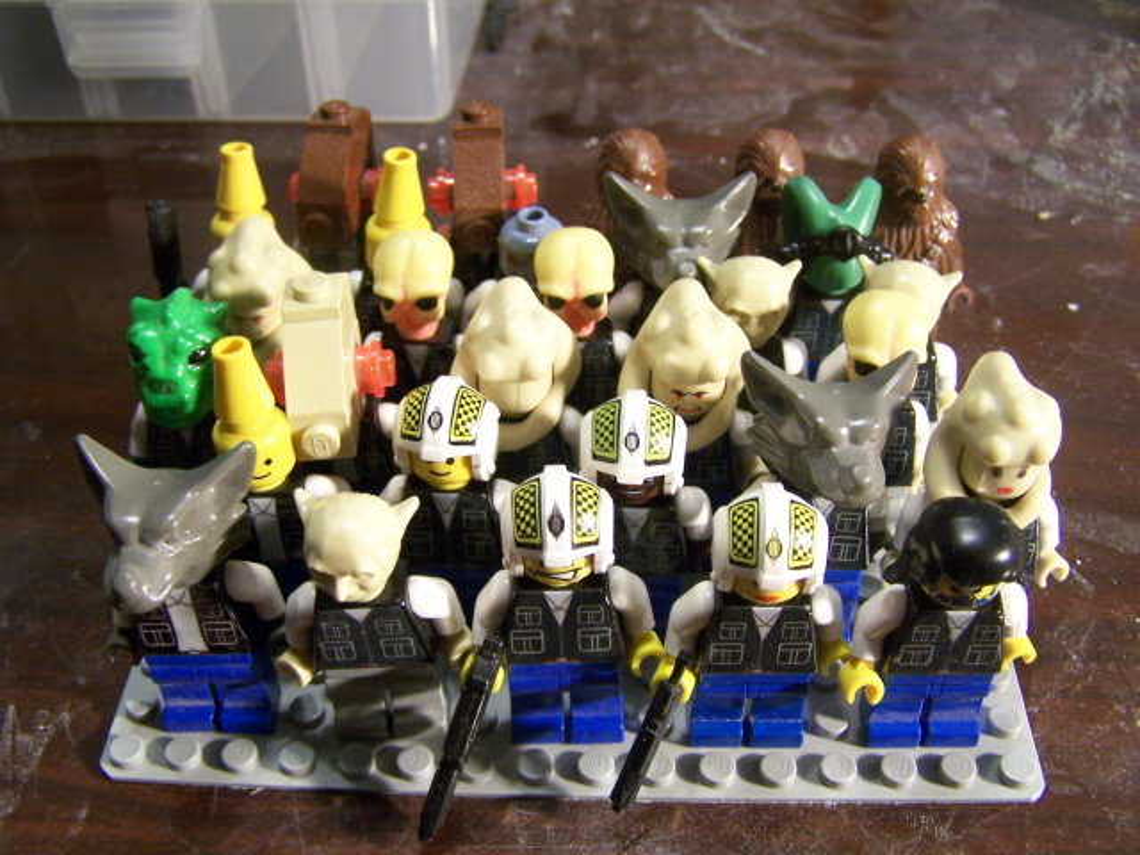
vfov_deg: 37.7
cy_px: 428
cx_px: 570
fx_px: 1251
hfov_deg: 49.0
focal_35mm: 38
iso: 140
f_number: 2.8
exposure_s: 1/10
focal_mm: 6.3
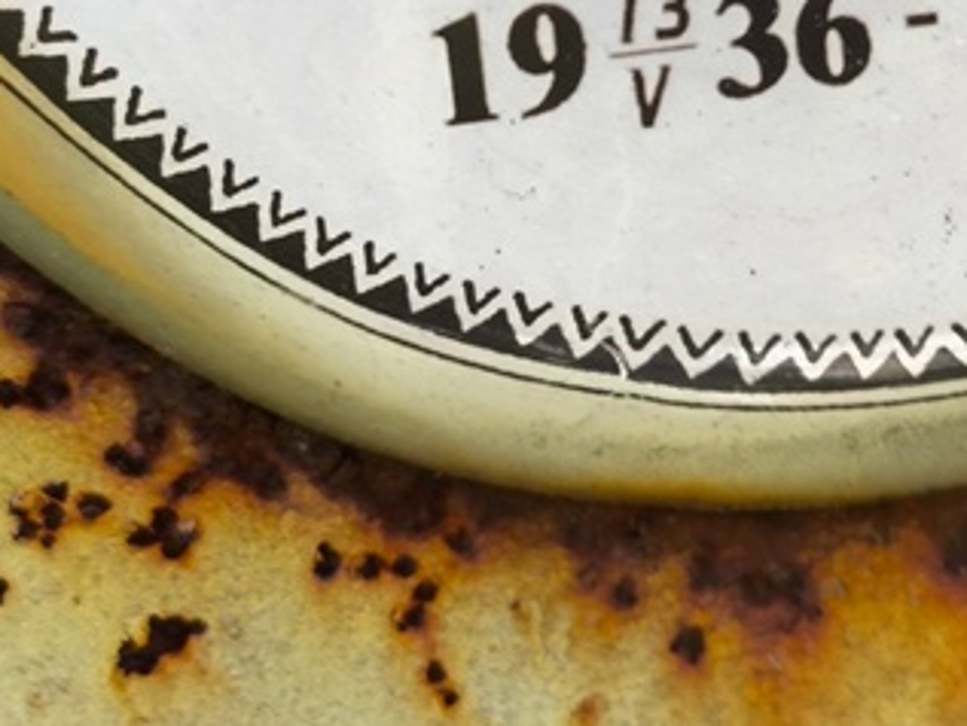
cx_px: 737
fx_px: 3521
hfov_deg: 15.6
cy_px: -146
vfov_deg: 11.5
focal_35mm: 126
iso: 50
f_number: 1.7
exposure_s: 1/100
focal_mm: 4.71
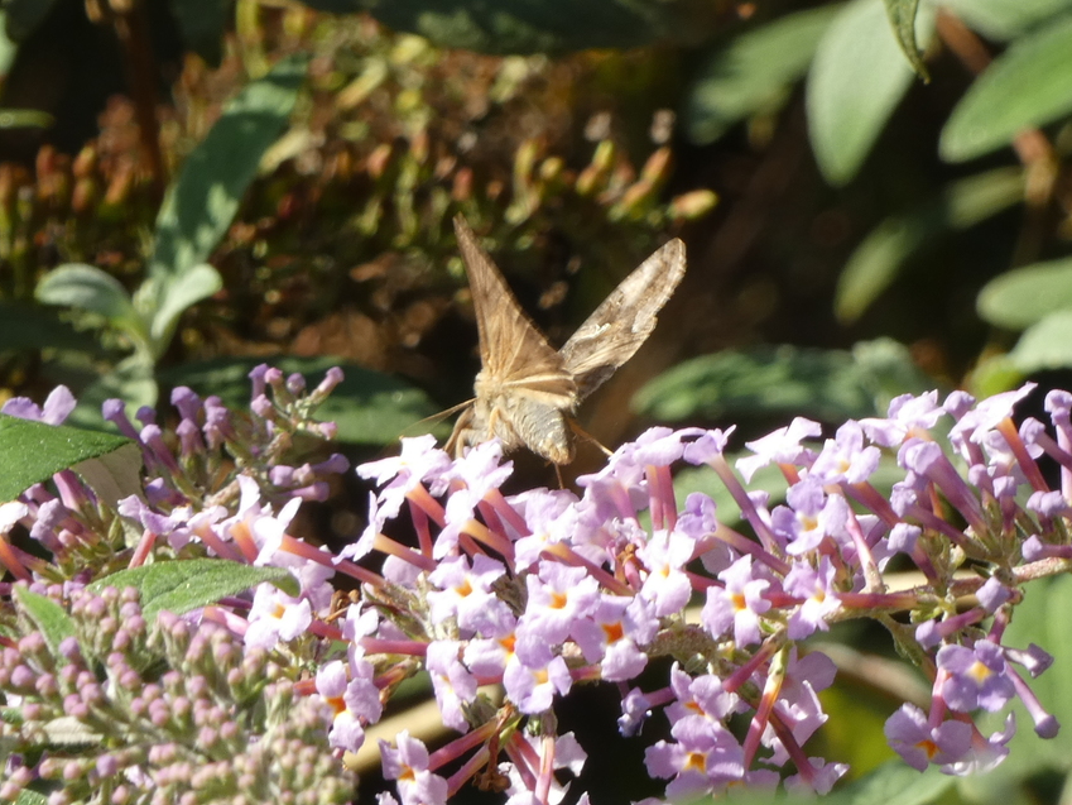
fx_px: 12451
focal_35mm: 402
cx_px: 536
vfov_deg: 3.7
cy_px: 402
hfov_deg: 4.9
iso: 80
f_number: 5.6
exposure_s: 1/80
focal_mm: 71.7
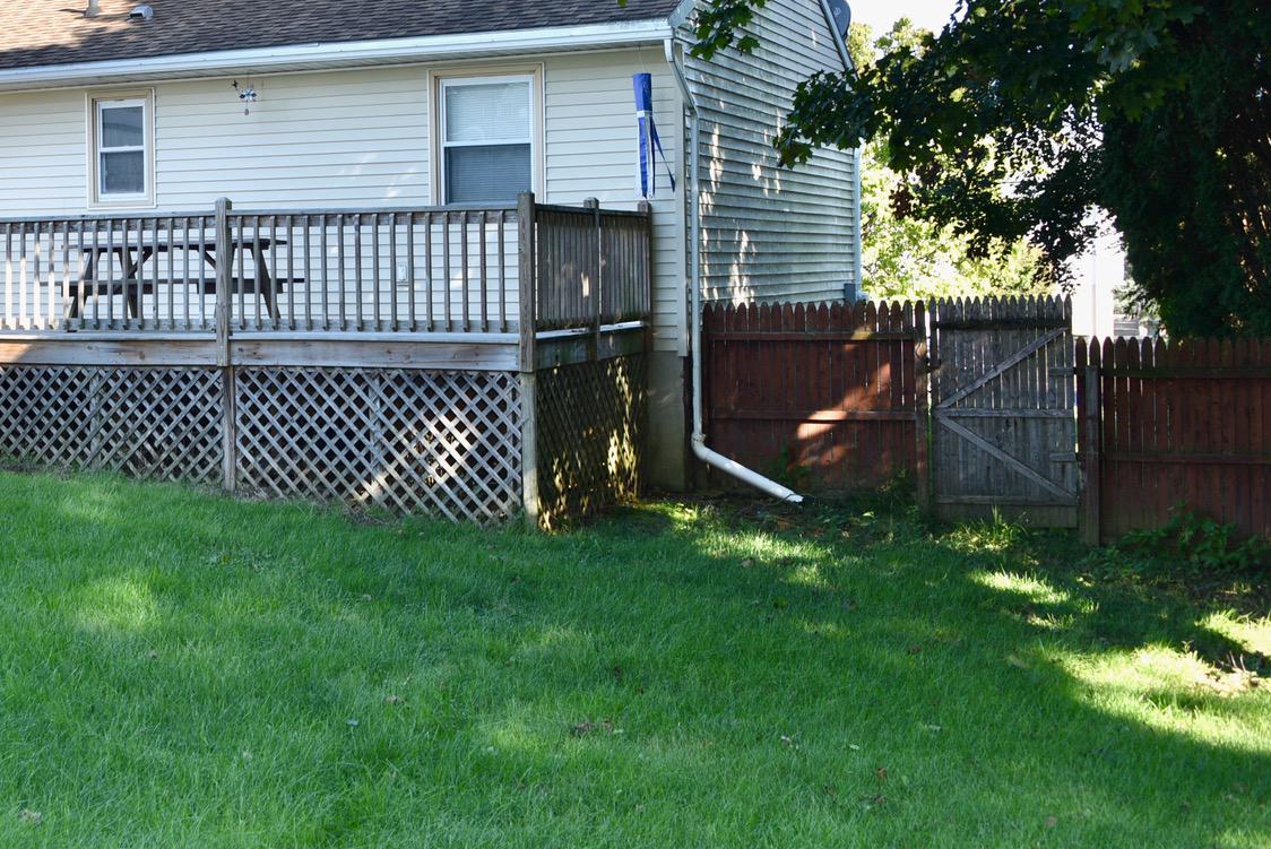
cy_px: 265
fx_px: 1802
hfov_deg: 37.2
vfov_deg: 26.3
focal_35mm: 51
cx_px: 217
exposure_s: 1/160
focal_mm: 28
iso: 100
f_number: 6.3
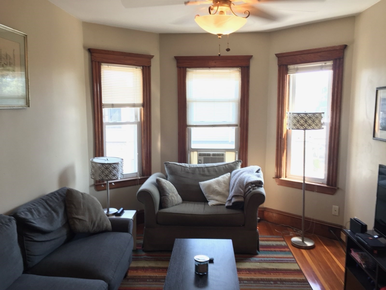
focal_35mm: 29
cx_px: 193
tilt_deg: -7.0
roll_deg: -0.7
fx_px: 323
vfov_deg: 48.2
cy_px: 145
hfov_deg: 61.7
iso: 40
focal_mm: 4.15
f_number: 2.2
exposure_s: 1/30
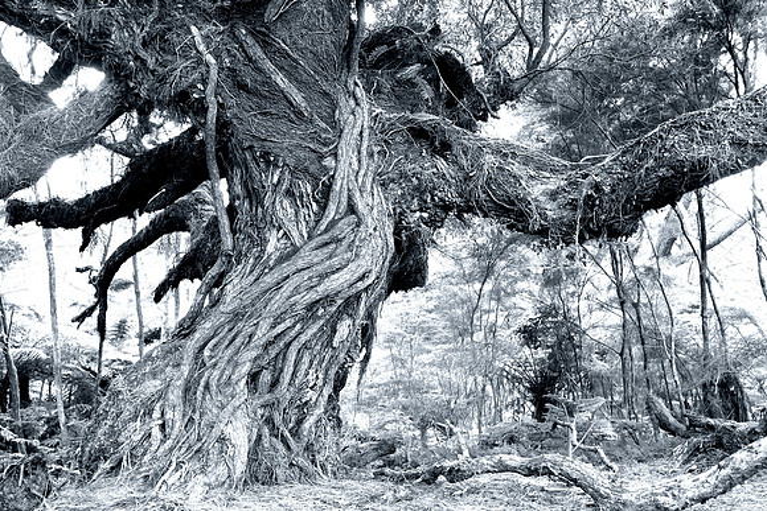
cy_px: 256
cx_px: 384
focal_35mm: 36
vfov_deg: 36.9
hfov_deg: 53.1
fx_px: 767
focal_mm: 24
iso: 400
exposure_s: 1/6
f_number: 8
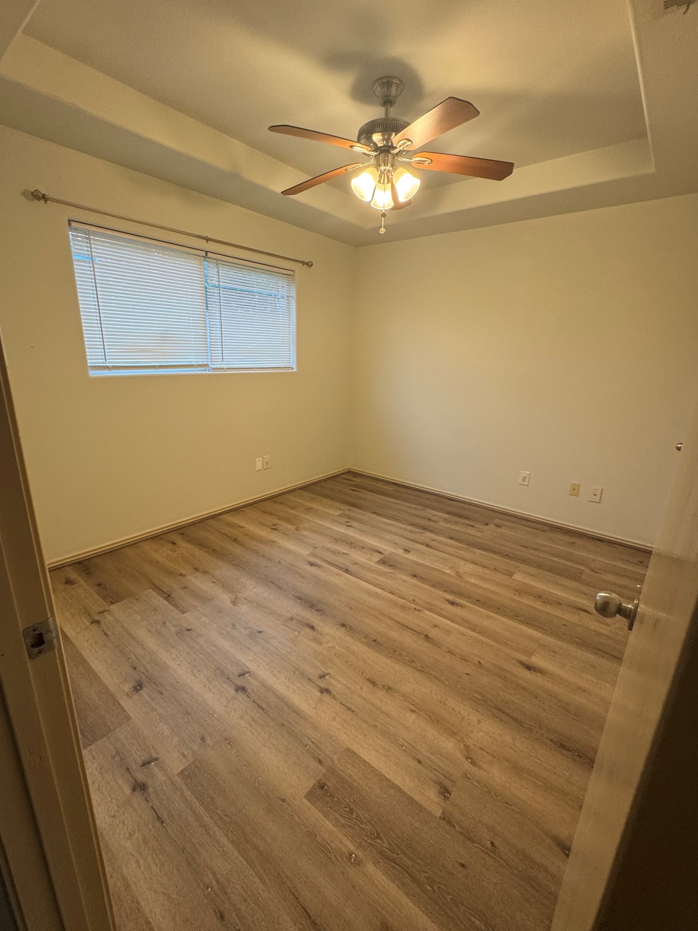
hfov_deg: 81.8
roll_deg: -1.1
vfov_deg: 98.2
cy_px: 466
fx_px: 403
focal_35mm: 15
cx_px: 347
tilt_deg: -15.8
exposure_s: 1/60
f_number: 2.2
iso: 160
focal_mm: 2.22
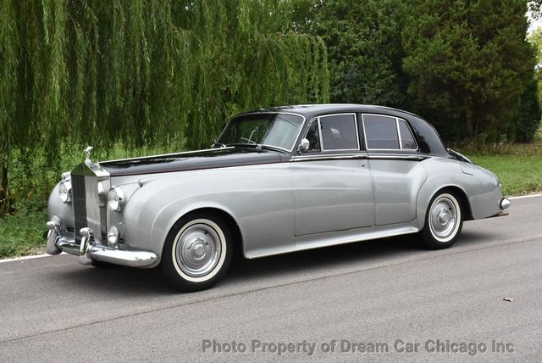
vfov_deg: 26.5
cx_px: 271
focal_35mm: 51
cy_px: 182
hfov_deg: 38.8
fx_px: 769
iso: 800
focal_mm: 34
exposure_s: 1/320
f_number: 8
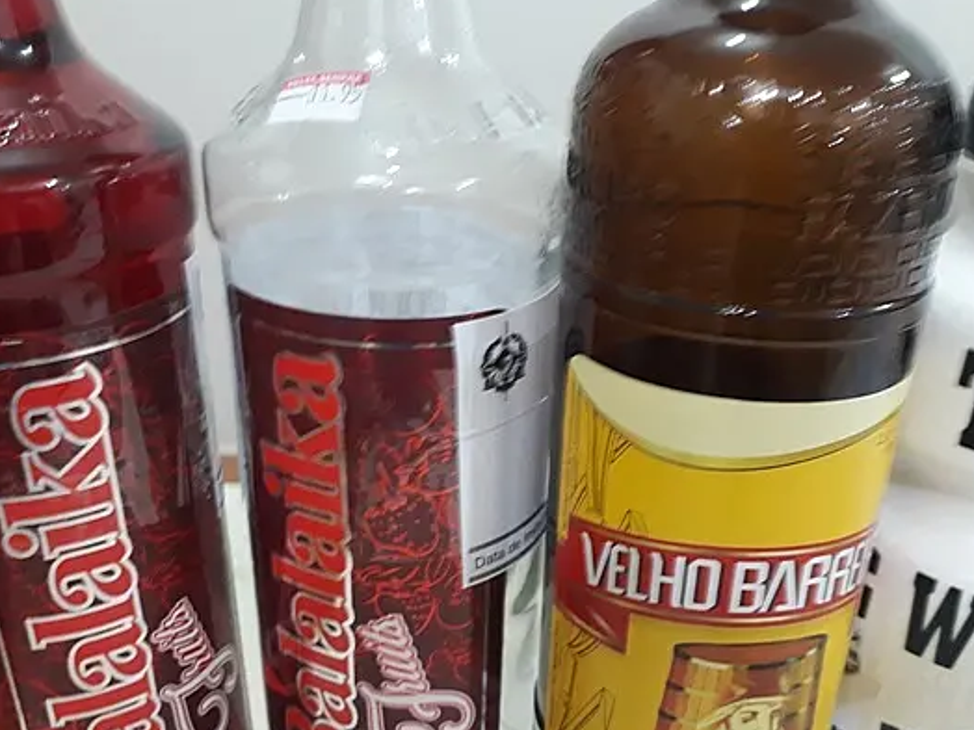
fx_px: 929
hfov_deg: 55.3
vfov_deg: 42.9
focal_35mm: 33
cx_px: 519
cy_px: 405
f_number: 1.9
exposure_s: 1/17
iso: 200
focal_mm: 3.6
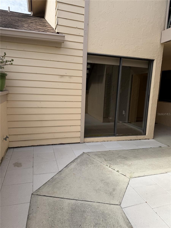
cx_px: 86
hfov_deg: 56.8
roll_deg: -2.4
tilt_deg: -10.2
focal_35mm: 24
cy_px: 114
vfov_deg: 71.6
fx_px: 158
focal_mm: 6.76
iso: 80
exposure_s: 1/2801
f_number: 1.78
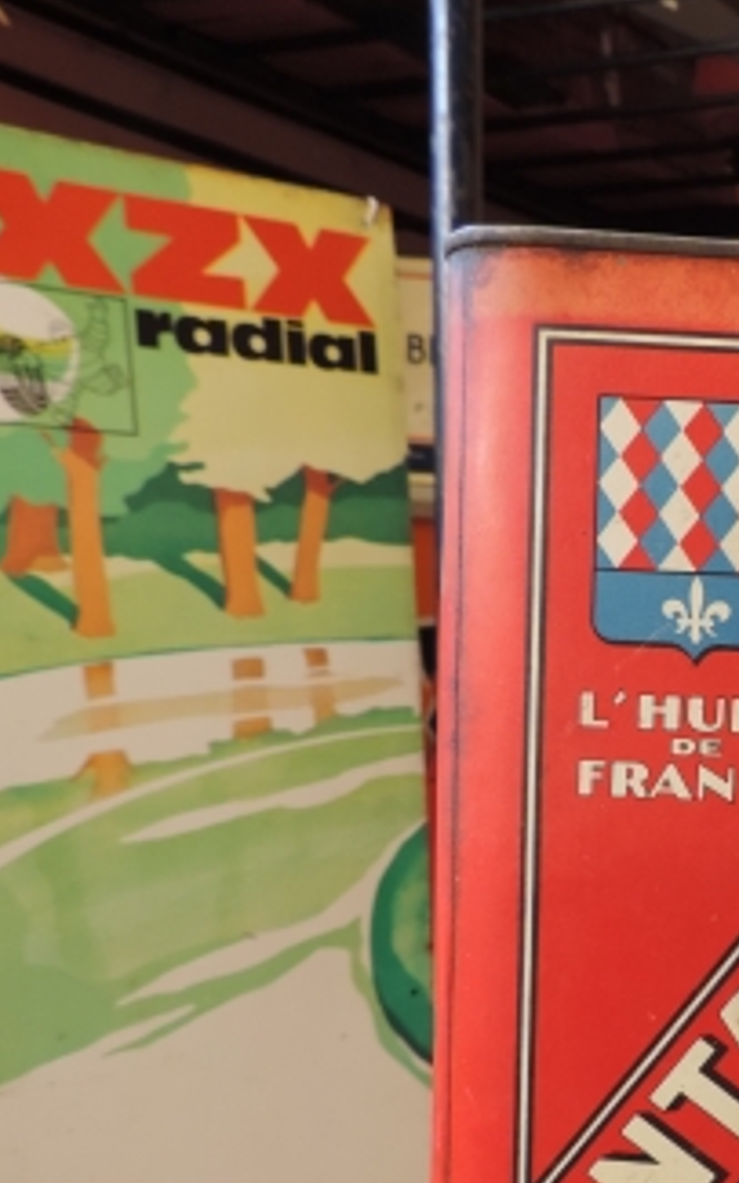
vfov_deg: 42.1
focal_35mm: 47
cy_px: 779
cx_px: 830
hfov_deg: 25.3
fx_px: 1515
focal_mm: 4.3
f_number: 3
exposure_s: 1/30
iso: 140
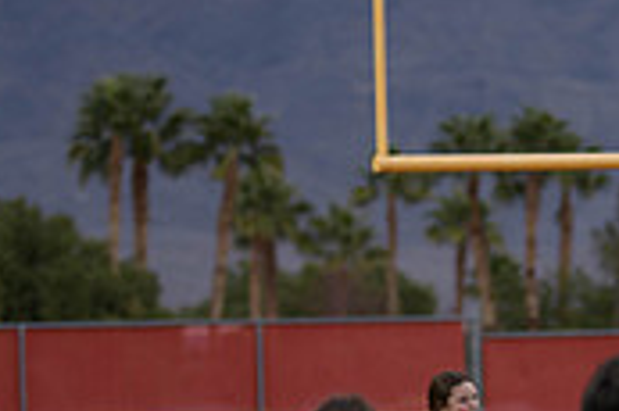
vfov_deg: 3.4
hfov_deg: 5.1
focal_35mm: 403
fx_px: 6923
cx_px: 640
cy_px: 456
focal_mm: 120
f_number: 2.8
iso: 220
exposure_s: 1/200
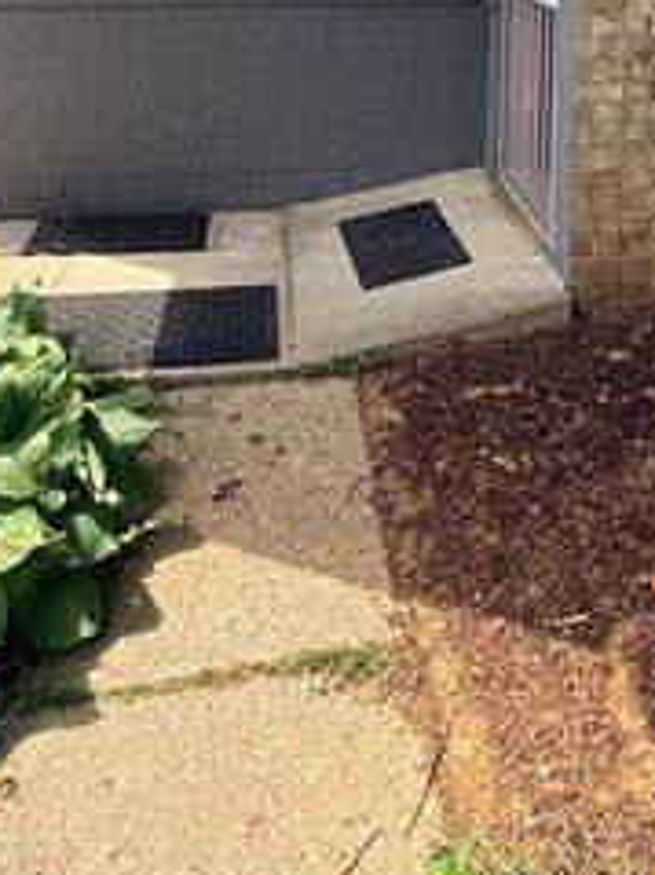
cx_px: 454
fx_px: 985
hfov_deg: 36.3
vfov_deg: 37.9
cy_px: -134
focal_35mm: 39
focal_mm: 2.22
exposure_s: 1/344
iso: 50
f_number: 2.2
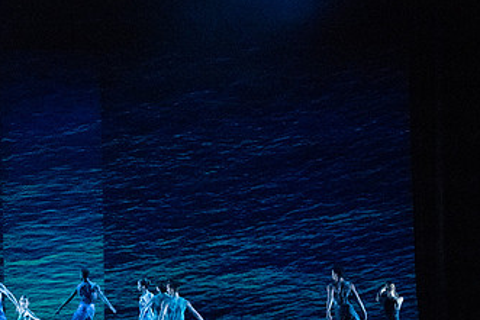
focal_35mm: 175
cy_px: 148
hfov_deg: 11.7
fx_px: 2334
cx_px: 93
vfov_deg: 7.9
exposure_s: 1/400
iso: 16000
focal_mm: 100
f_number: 5.6
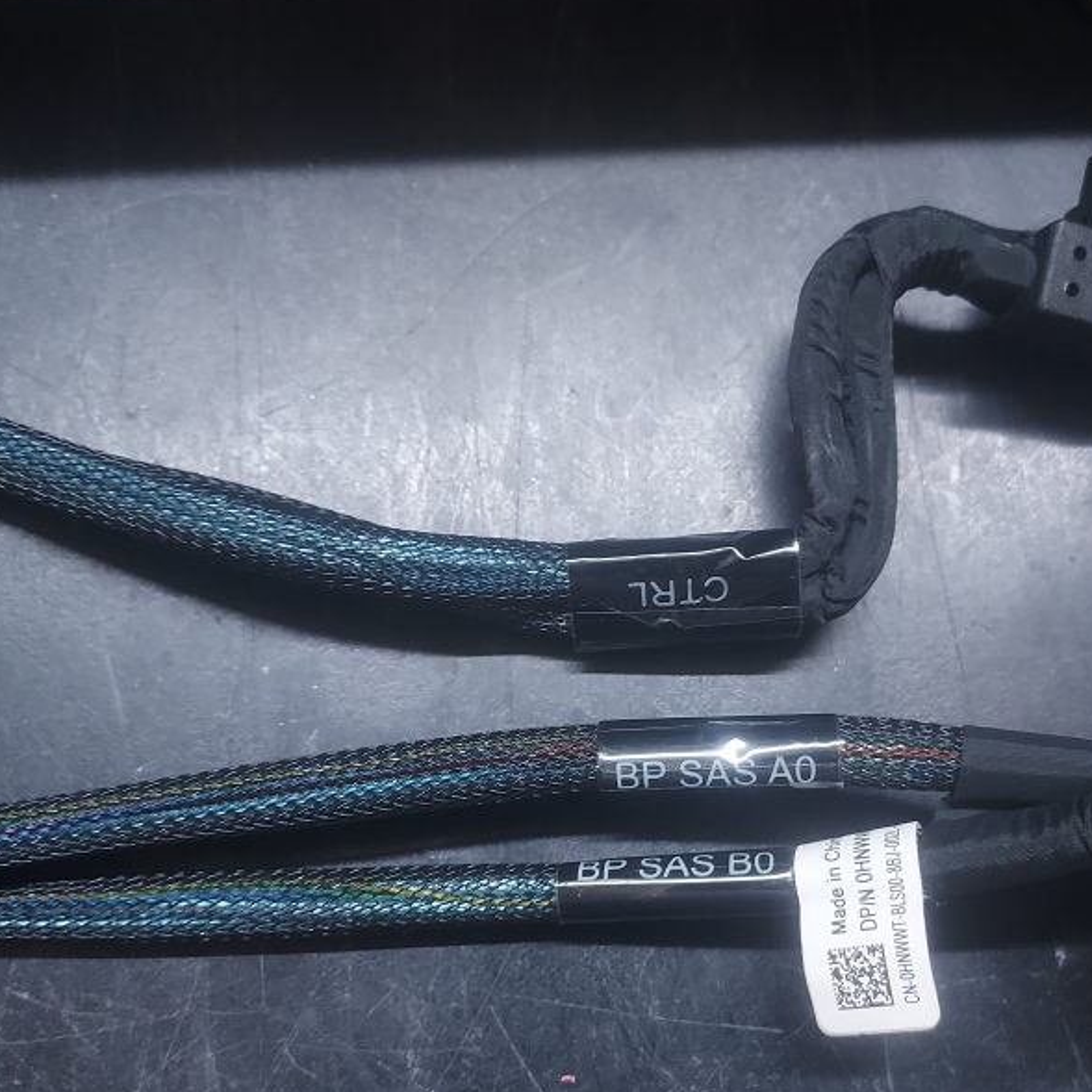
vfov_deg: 45.8
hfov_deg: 45.8
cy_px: 653
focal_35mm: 36
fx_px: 1285
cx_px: 649
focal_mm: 4.6
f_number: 1.8
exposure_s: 1/40
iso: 400
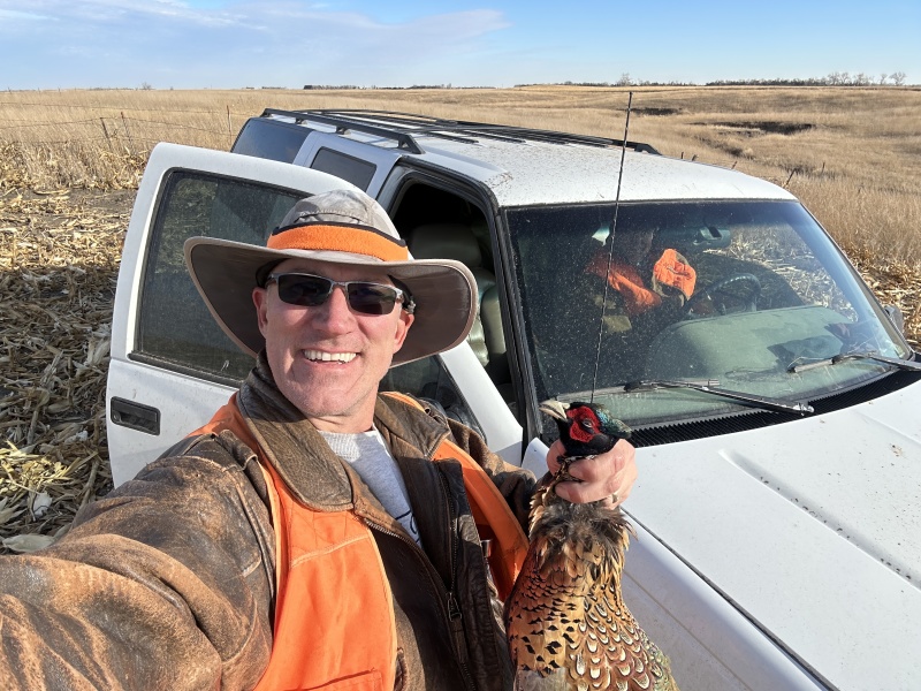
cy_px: 346
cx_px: 460
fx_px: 612
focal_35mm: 23
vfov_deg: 58.9
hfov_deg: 73.9
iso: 25
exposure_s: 1/1000
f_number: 1.9
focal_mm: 2.69
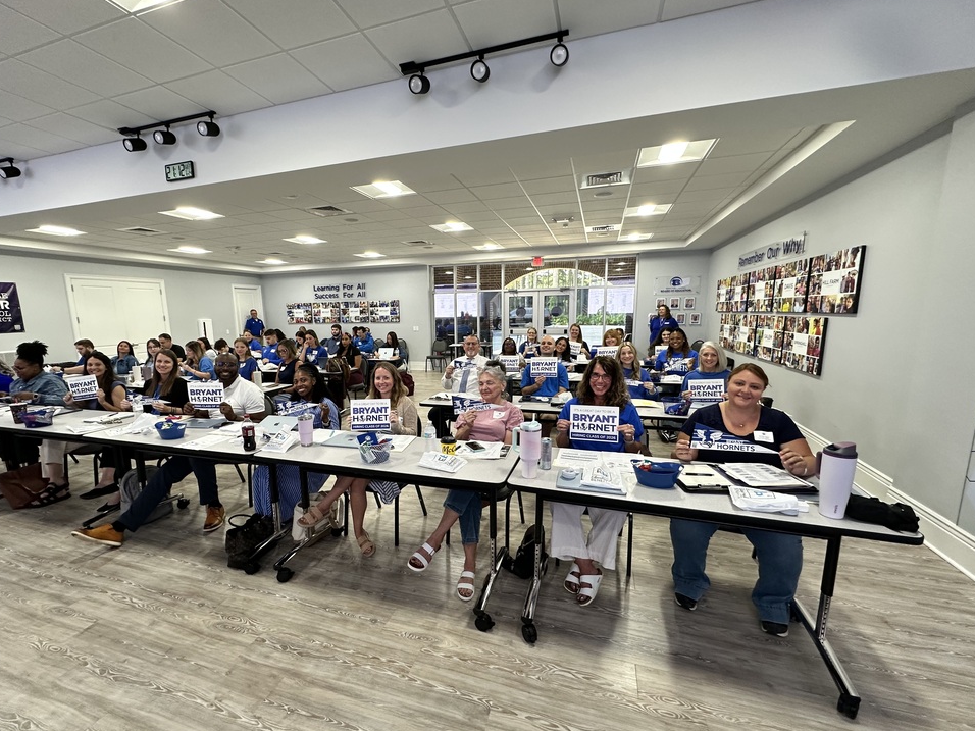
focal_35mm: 15
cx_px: 458
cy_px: 384
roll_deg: +0.6
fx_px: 422
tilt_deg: -9.4
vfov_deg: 81.7
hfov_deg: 98.1
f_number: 2.2
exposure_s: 1/120
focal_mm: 2.22
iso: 200
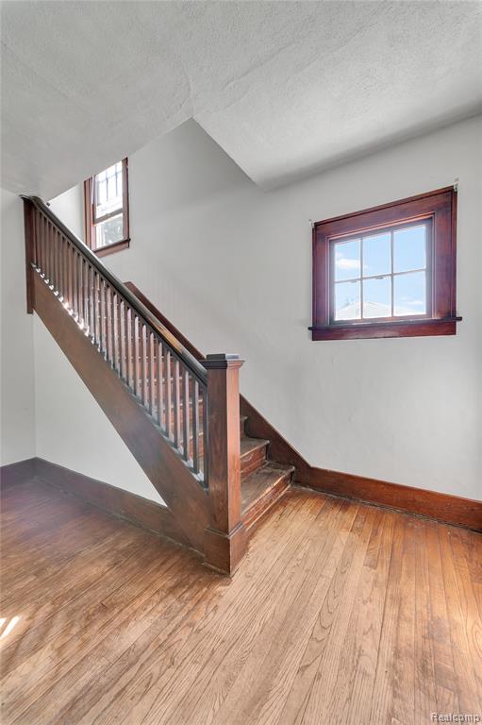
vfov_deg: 104.3
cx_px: 241
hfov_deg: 81.1
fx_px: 282
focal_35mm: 14
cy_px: 362
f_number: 9
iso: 360
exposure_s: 1/10
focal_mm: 14
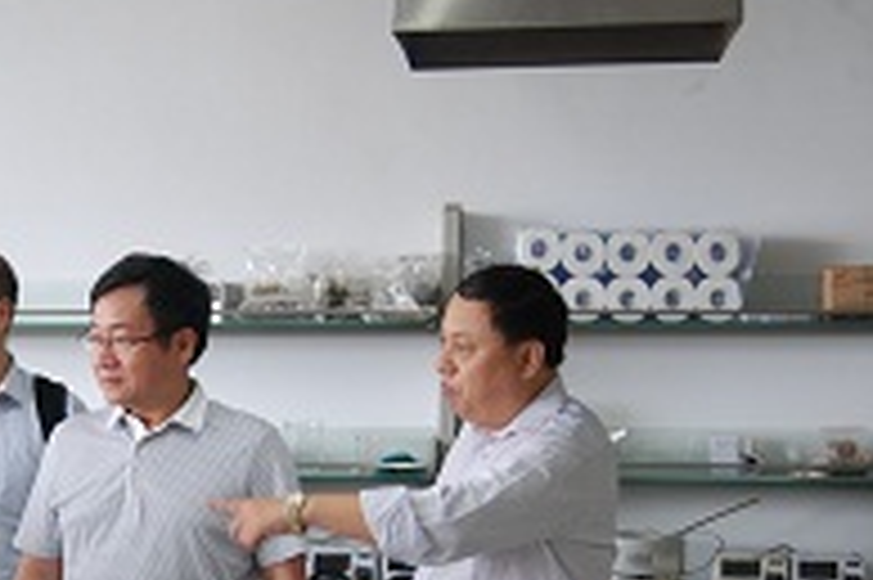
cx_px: 36
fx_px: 2253
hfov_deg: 21.3
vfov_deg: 14.5
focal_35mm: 93
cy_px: 540
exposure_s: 1/30
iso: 200
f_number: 2.8
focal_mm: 24
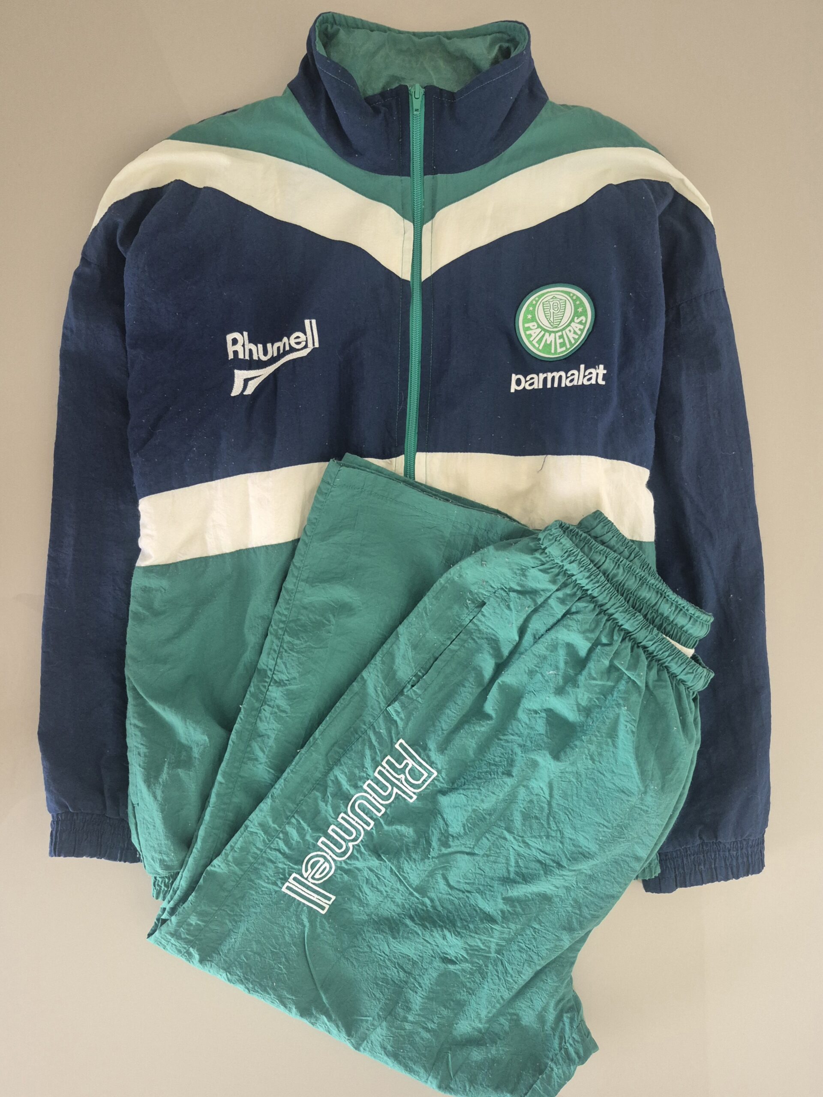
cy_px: 548
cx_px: 412
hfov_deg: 58.9
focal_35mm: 23
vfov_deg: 73.9
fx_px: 729
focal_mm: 5.4
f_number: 1.8
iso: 800
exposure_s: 1/120
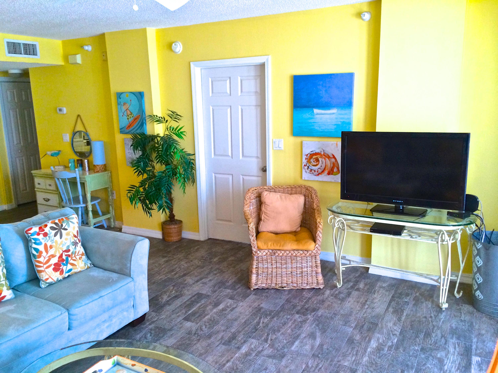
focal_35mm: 30
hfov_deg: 60.0
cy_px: 186
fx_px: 432
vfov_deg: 46.8
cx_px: 249
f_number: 2.2
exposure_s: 1/30
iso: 64
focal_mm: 4.12
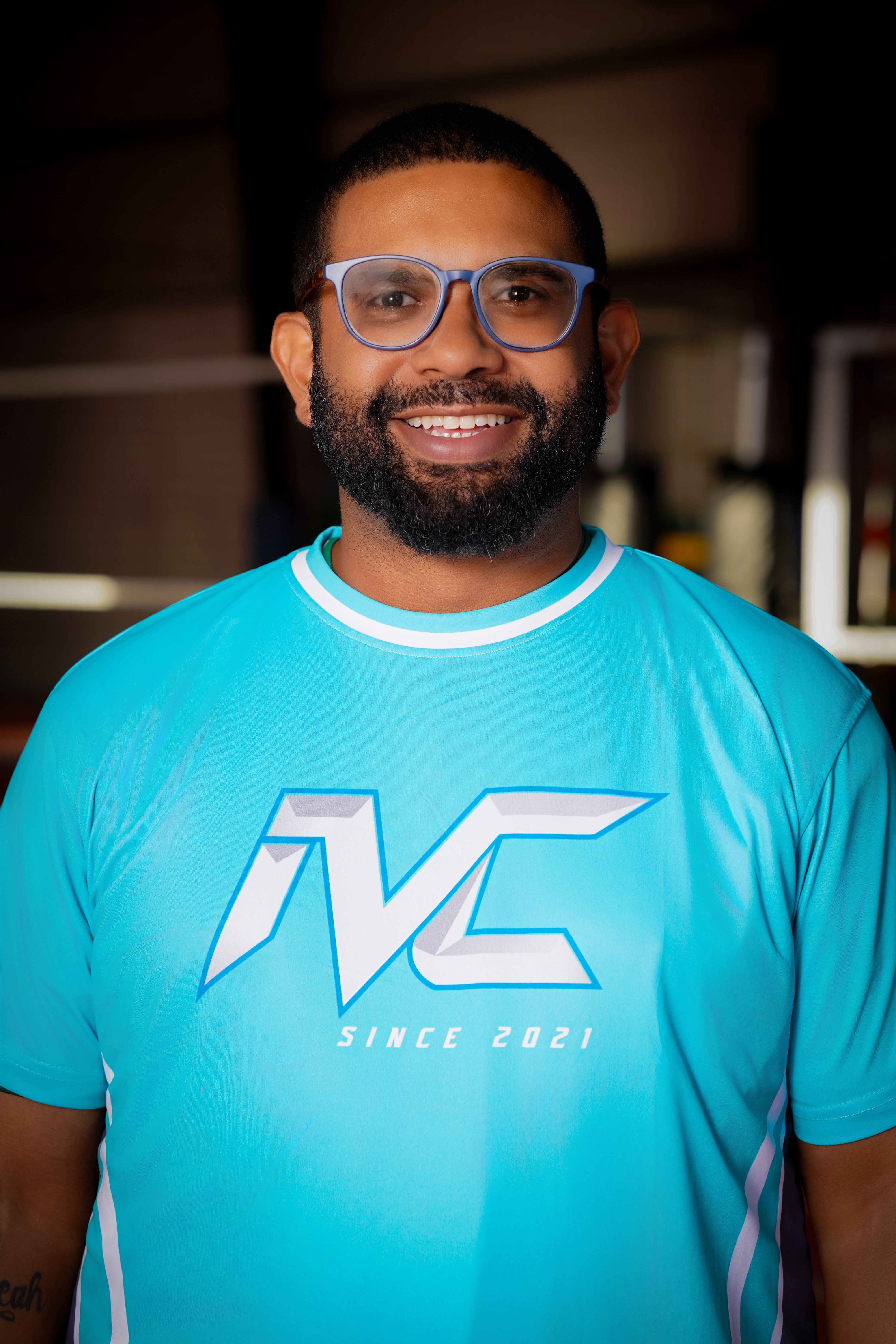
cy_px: 672
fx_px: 3173
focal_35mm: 85
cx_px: 448
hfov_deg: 16.1
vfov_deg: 23.9
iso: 200
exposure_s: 1/160
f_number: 4.5
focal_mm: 85
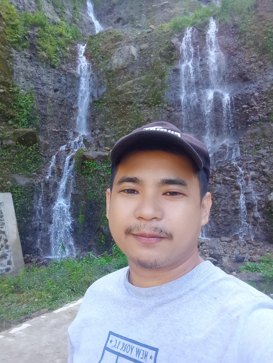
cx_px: 136
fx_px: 284
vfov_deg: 65.3
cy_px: 182
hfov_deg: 51.4
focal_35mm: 27
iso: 194
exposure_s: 1/100
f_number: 2.2
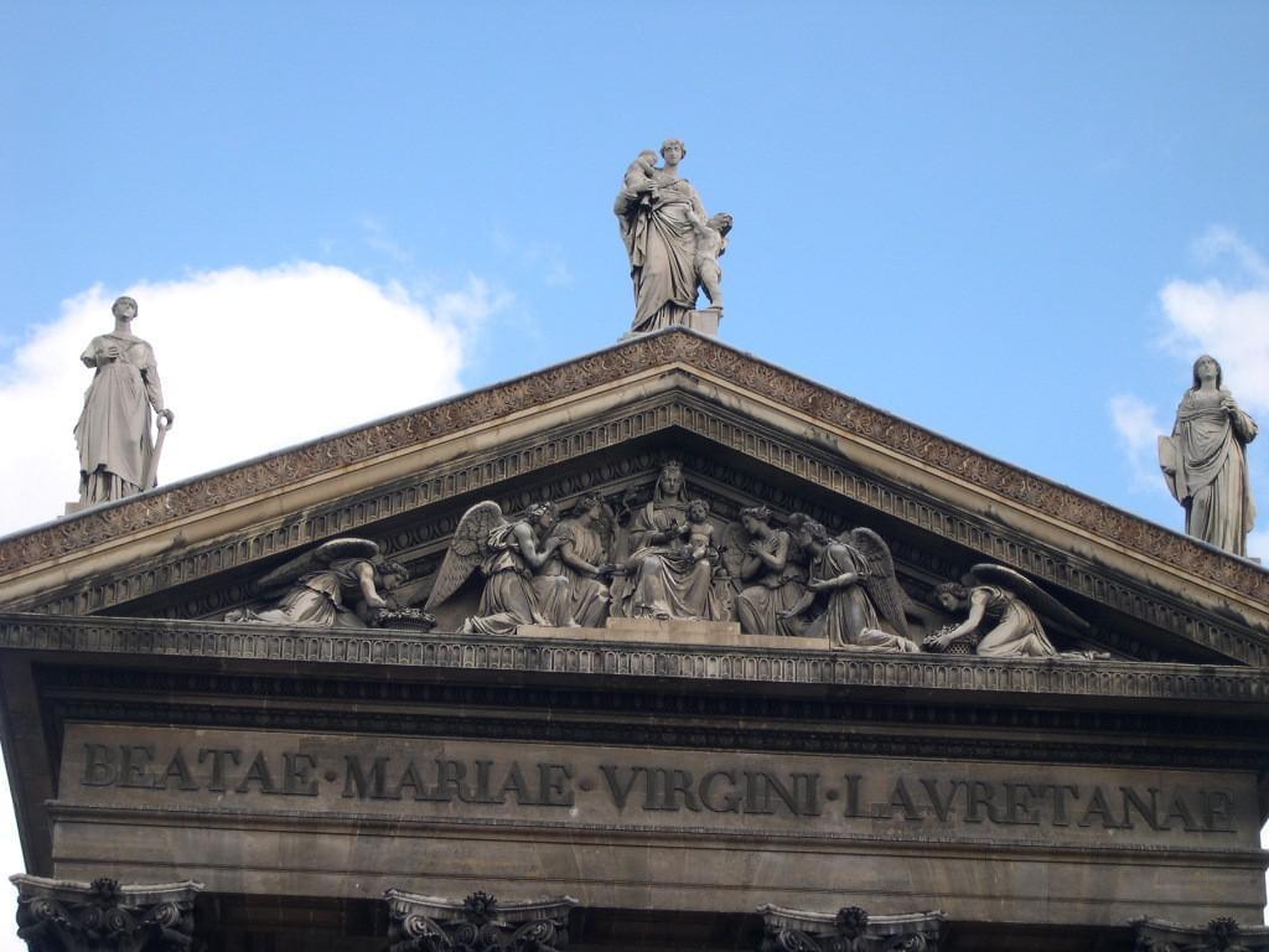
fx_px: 3373
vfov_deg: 16.1
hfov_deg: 21.3
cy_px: 476
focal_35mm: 92
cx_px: 634
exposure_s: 1/254
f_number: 4.5
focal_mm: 19.5
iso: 100
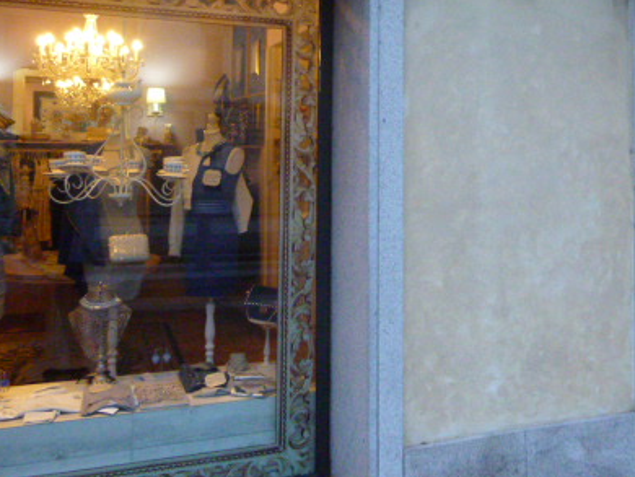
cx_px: 407
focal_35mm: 41
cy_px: 111
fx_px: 753
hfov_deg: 45.3
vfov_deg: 34.3
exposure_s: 1/50
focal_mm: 4.5
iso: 800
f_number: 3.1
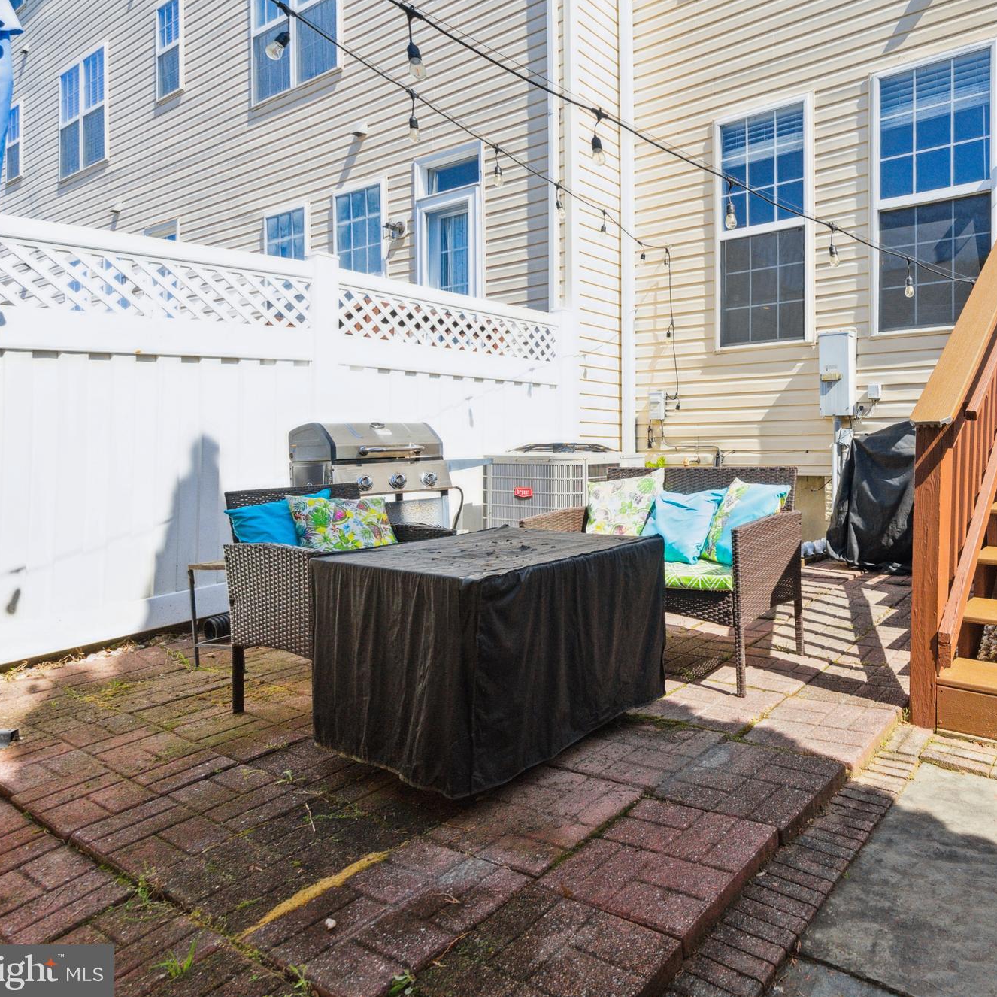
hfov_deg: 68.6
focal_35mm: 21
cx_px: 717
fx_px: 684
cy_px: 486
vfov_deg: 72.1
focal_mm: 16
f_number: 8
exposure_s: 1/800
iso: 800
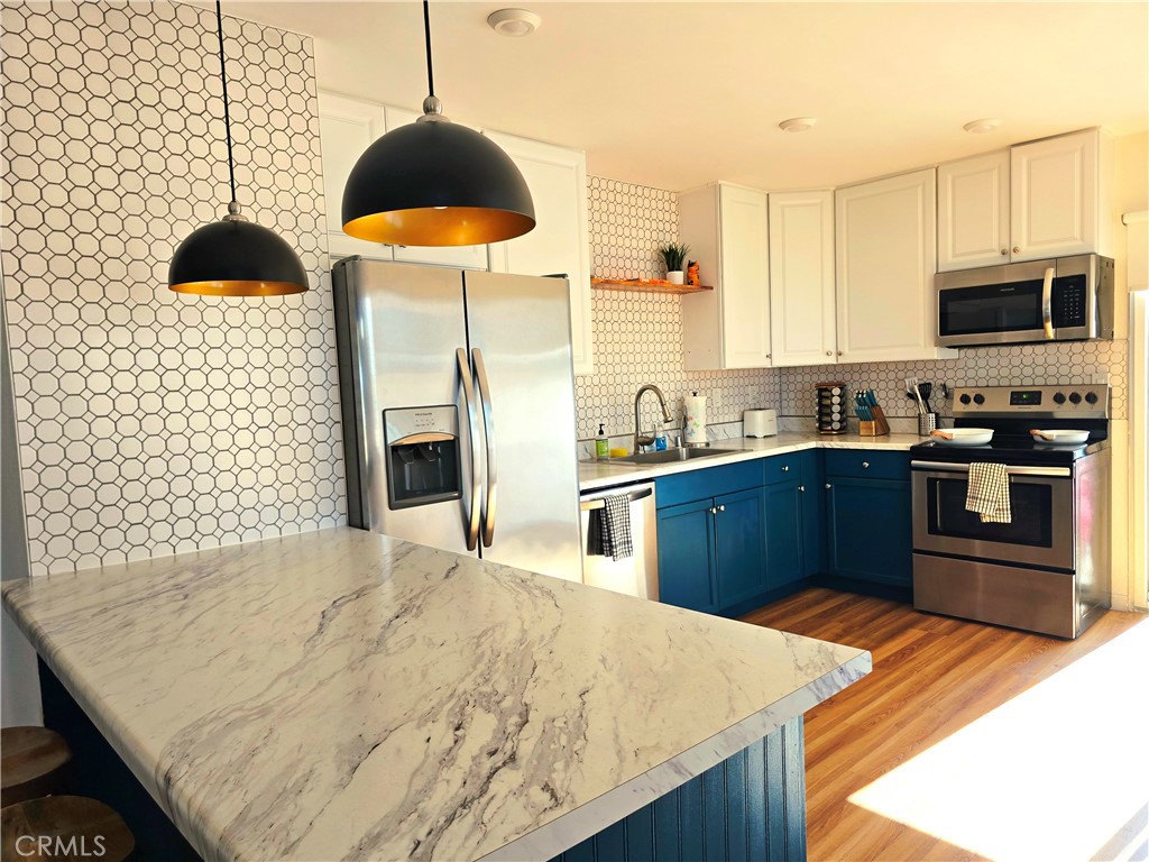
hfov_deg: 73.9
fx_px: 763
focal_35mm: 23
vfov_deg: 58.9
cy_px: 431
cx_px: 574
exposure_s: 1/182
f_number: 1.7
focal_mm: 6.3
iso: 25
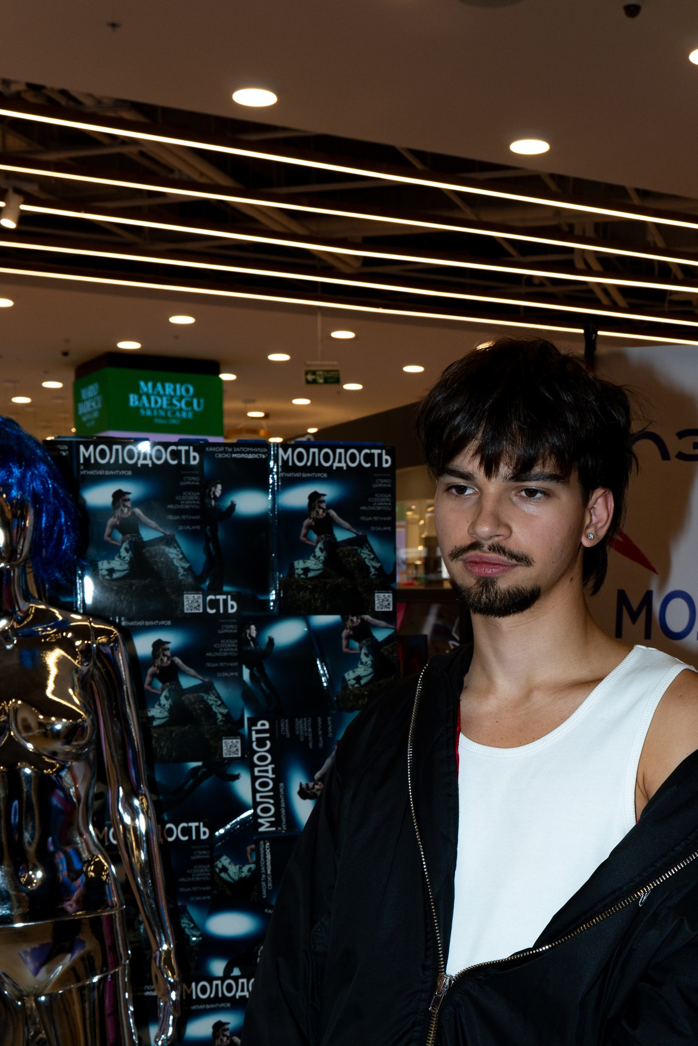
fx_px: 1454
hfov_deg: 26.7
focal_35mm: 50
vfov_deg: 38.6
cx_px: 511
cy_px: 781
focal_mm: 21
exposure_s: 1/160
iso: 250
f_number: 5.6
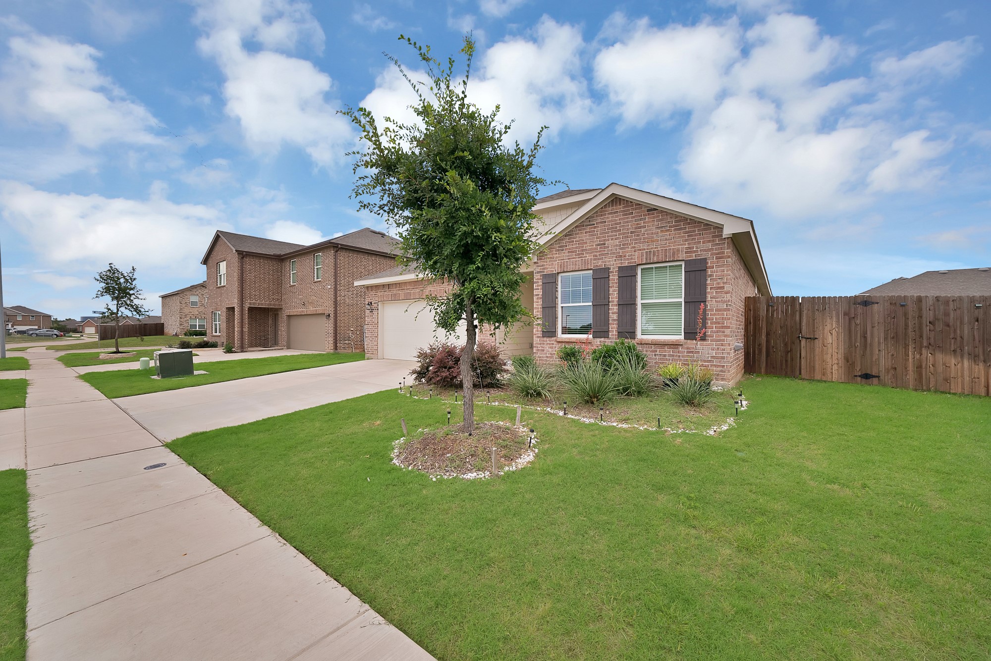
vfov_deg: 85.5
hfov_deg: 108.3
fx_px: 358
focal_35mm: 13
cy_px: 330
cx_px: 496
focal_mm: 13
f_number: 9
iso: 640
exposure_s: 1/400
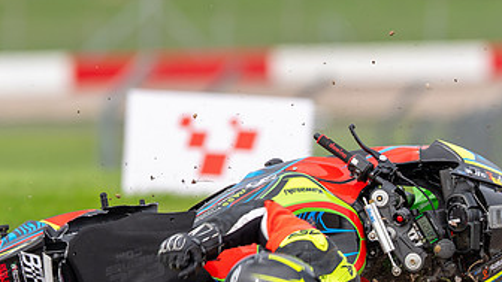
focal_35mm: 1199
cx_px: 179
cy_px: 108
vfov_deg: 1.0
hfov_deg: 1.8
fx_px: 15960
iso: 250
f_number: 6.3
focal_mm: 600
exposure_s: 1/500
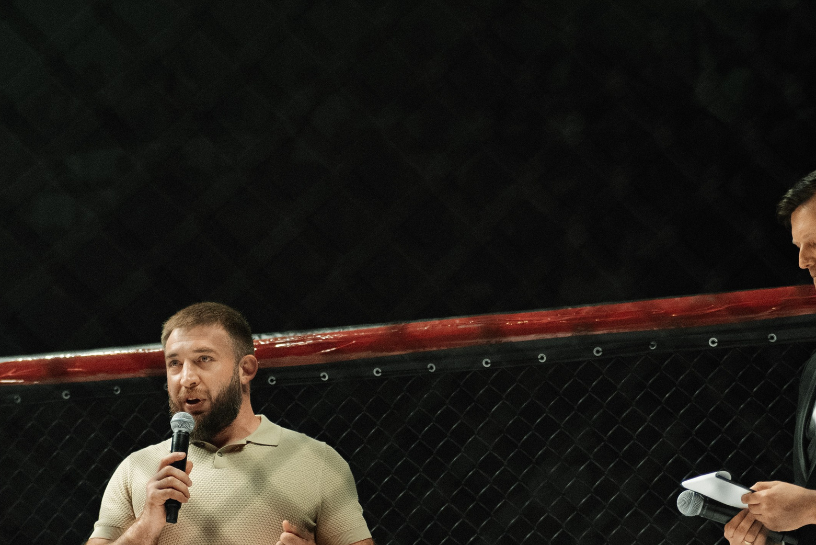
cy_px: 428
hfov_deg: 12.5
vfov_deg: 8.4
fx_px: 3719
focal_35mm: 164
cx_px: 340
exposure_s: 1/1600
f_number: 4
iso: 4000
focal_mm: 100
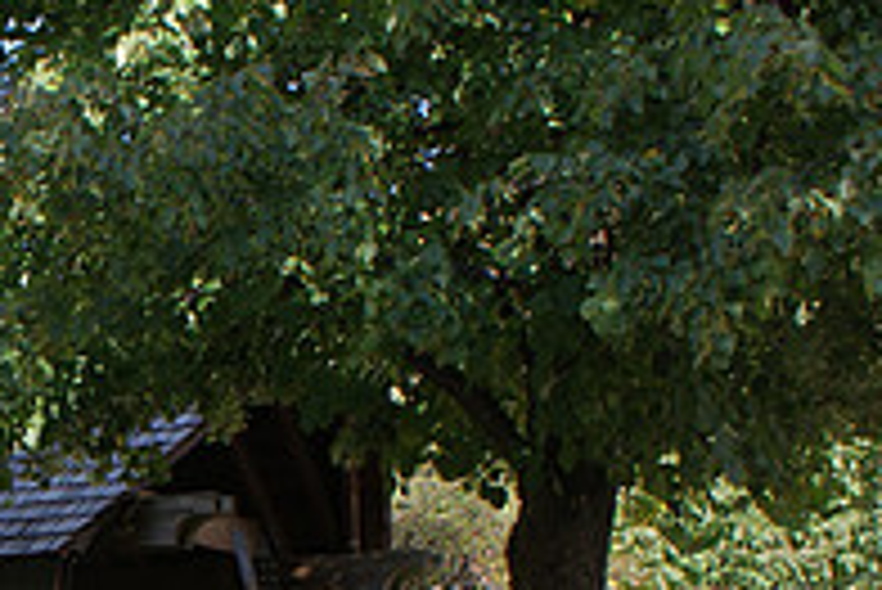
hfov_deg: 23.7
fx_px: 1961
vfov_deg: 16.4
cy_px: 721
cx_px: -104
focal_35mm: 80
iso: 100
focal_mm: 18
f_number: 5.6
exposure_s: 1/160
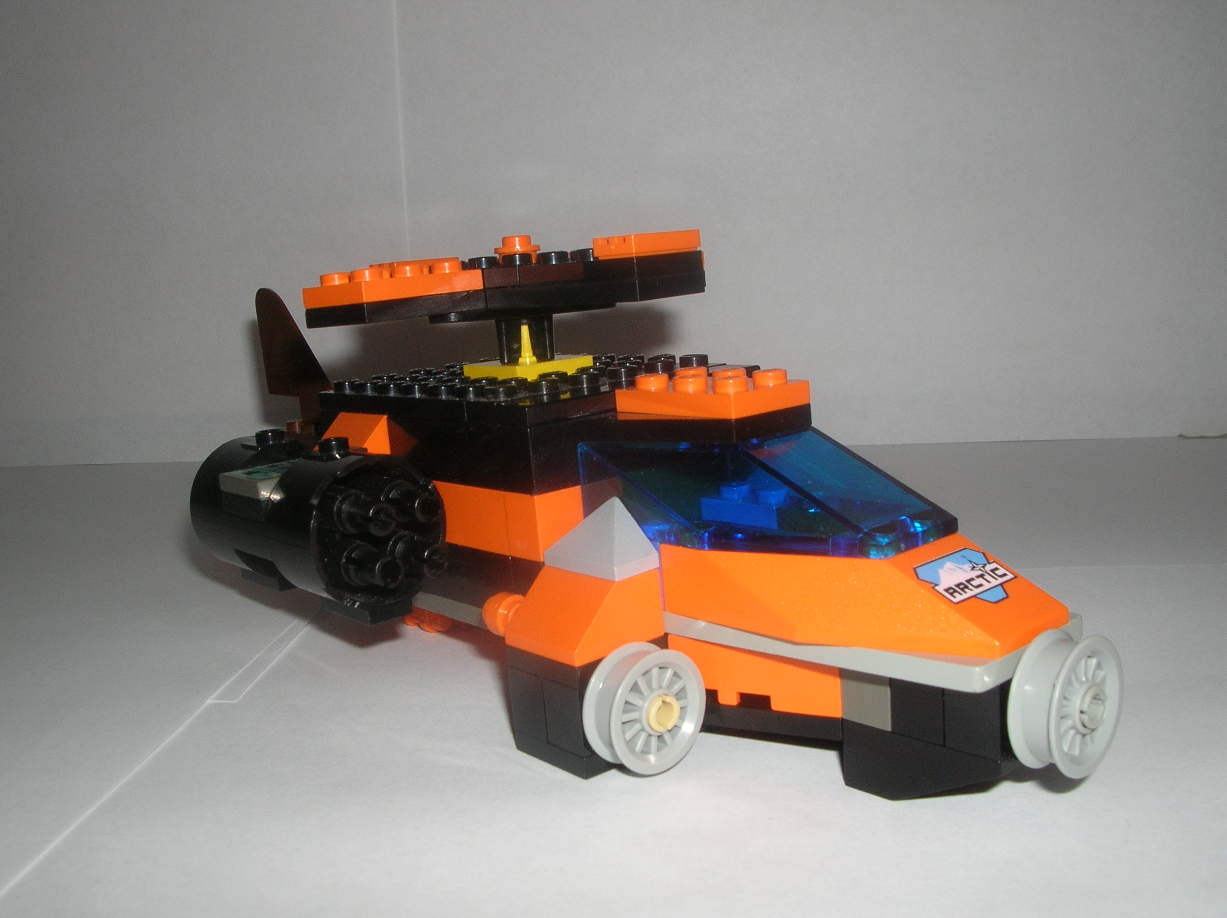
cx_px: 614
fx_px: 1240
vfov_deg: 40.6
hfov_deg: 52.7
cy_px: 459
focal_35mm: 35
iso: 50
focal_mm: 5.8
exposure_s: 1/60.1
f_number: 5.6
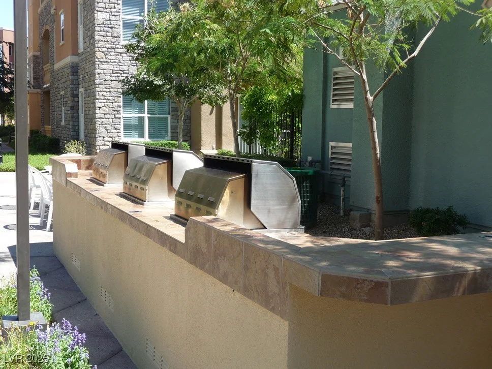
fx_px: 611
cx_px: 246
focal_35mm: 43
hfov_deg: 43.9
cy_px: 184
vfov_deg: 33.6
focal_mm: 7.1
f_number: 4
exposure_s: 1/320
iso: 100
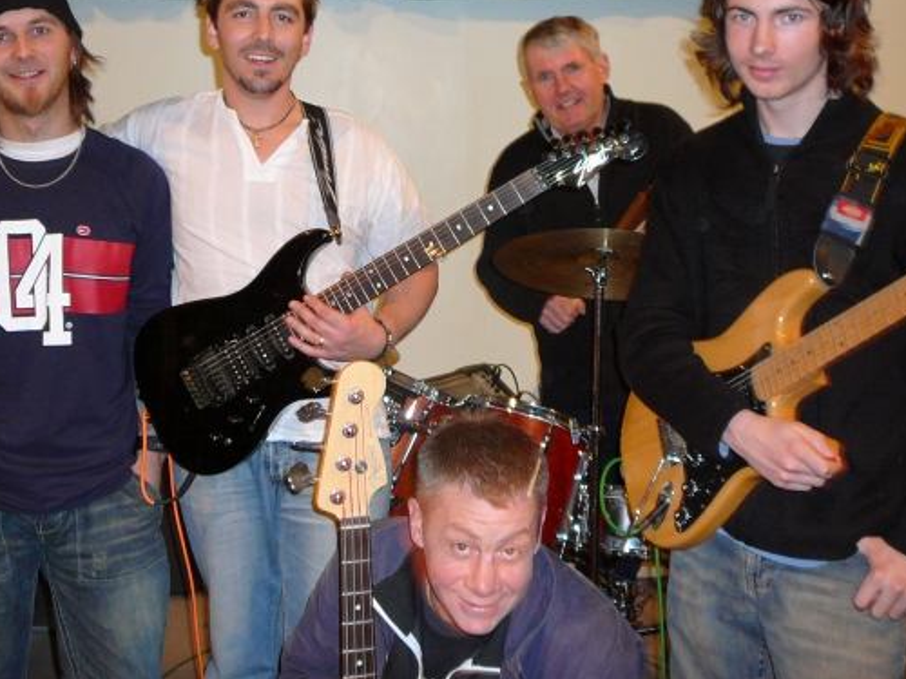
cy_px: 281
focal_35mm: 42
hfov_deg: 44.7
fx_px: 1099
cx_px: 390
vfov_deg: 34.3
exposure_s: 1/8
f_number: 2.8
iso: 125
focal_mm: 5.2
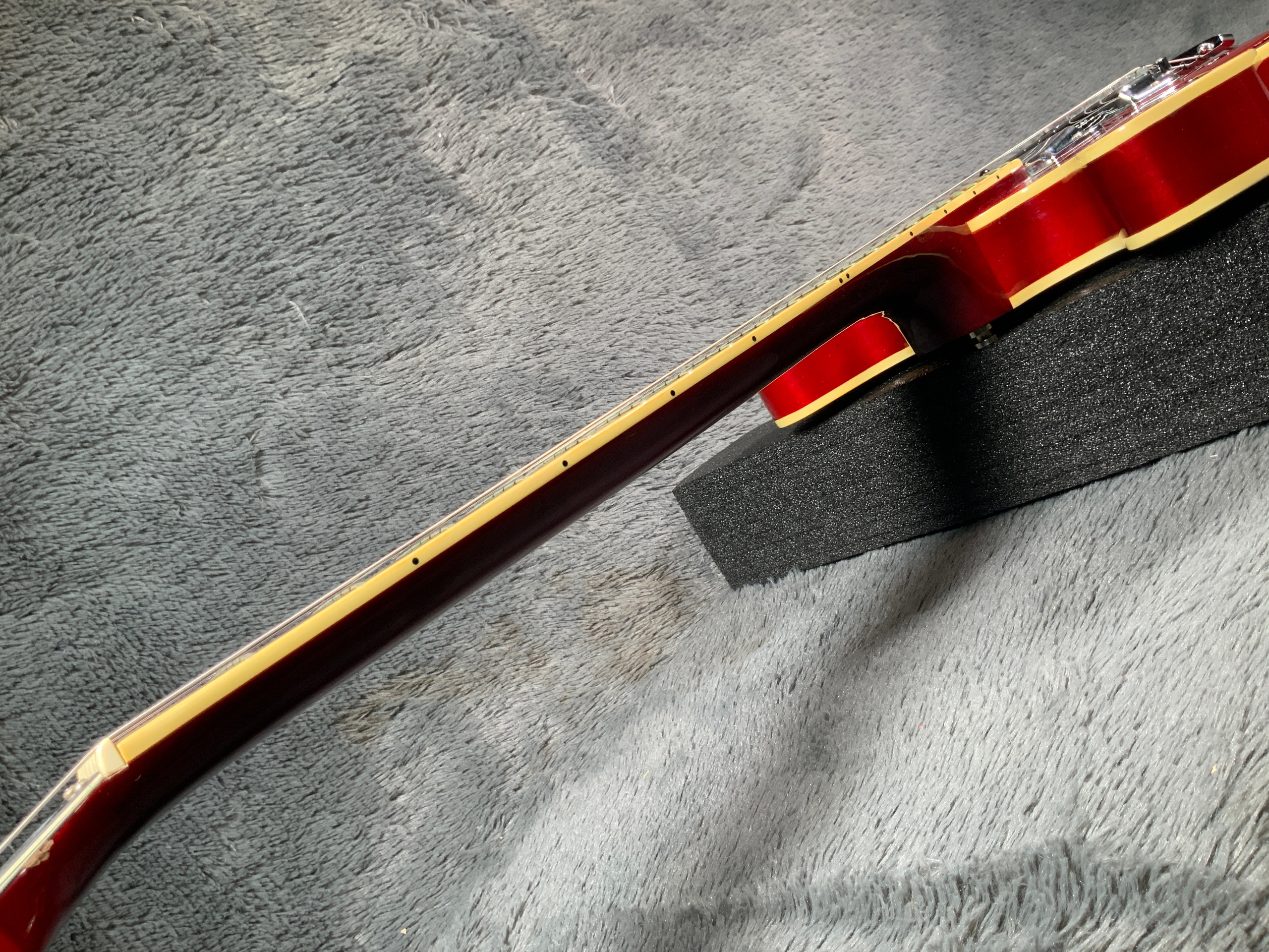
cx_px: 634
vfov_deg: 48.2
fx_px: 1063
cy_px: 476
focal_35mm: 29
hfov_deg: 61.7
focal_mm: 3
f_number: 1.8
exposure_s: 1/78
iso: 64
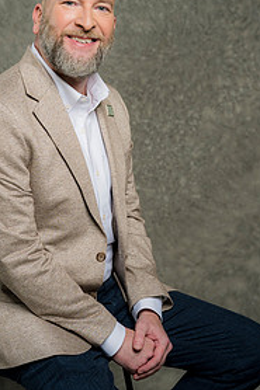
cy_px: 194
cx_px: 97
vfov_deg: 22.9
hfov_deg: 15.3
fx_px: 965
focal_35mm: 89
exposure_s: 1/160
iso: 125
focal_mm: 55
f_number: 4
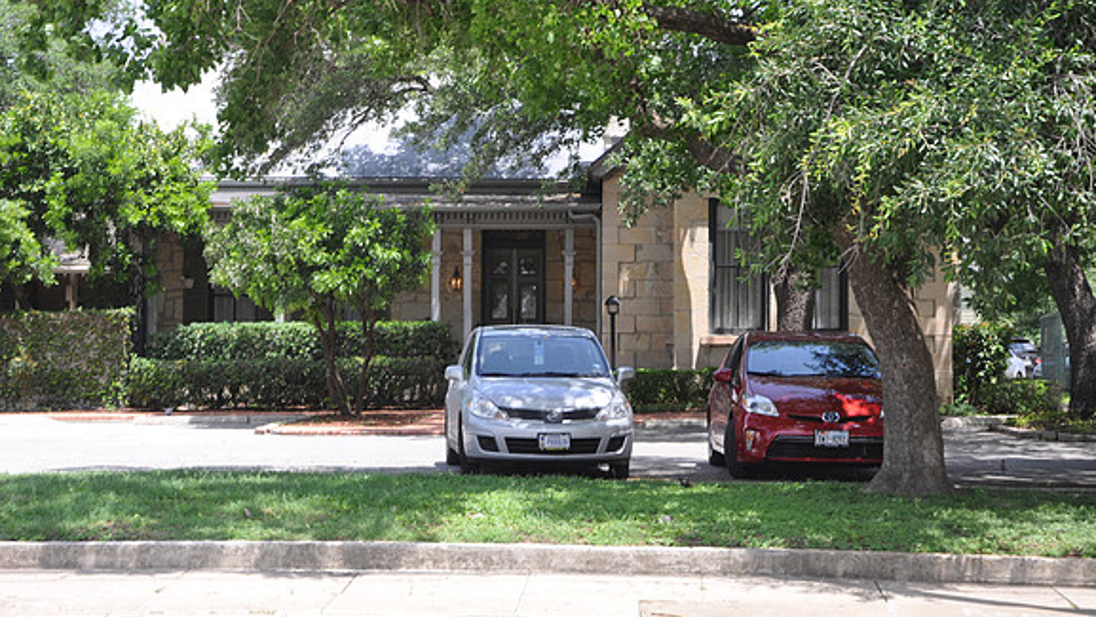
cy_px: 261
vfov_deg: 14.7
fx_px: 2384
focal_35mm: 82
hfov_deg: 25.9
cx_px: 549
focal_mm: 52
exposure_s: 1/60
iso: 200
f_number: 8
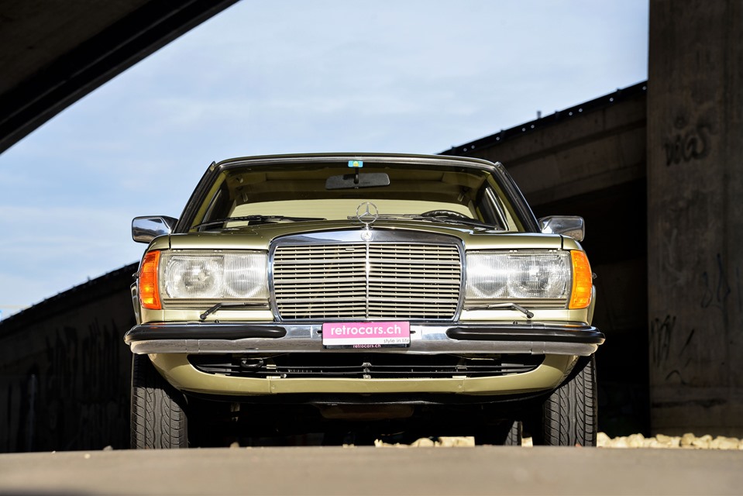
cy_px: 248
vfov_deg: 12.5
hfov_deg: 18.6
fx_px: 2271
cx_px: 372
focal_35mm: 110
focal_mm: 110
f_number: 8
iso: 200
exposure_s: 1/250
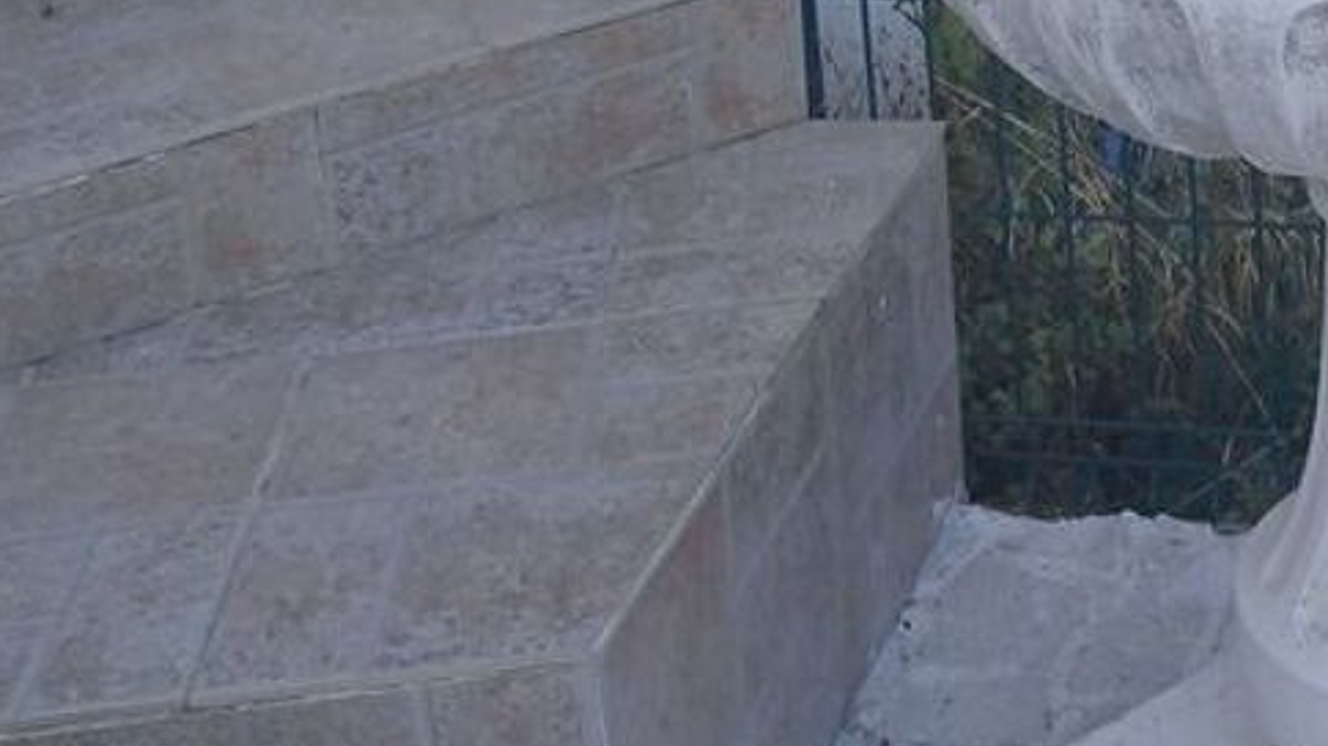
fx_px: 2746
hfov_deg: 26.0
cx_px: 1273
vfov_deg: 14.4
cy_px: -391
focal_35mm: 78
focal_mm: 3.98
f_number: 1.8
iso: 20
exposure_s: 1/100
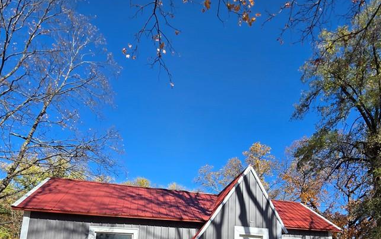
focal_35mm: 22
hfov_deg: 79.3
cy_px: 224
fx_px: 228
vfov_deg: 48.2
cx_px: 213
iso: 50
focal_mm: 2.2
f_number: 2.2
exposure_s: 1/1238
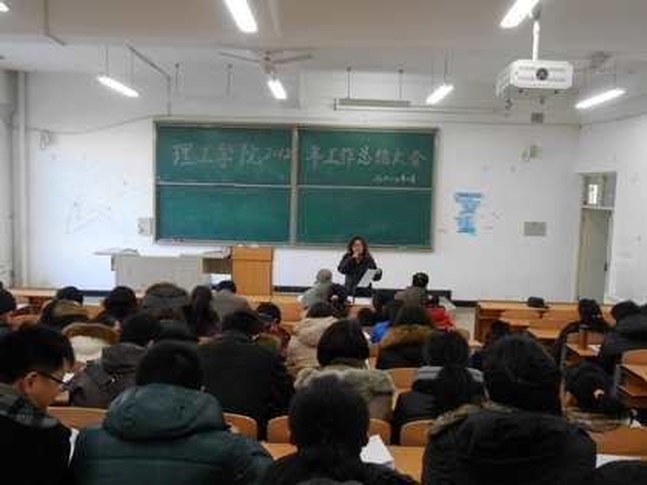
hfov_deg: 60.0
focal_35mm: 30
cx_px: 324
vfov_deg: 46.8
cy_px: 242
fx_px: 561
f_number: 3.8
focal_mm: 5.3
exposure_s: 1/30
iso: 400
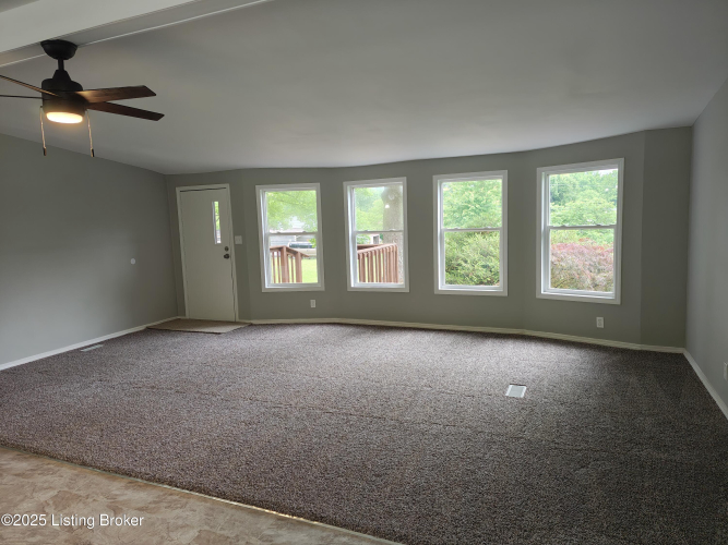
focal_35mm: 22
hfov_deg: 76.4
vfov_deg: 61.1
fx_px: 463
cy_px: 272
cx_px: 364
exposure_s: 1/60
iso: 1247
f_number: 1.8
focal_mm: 5.41
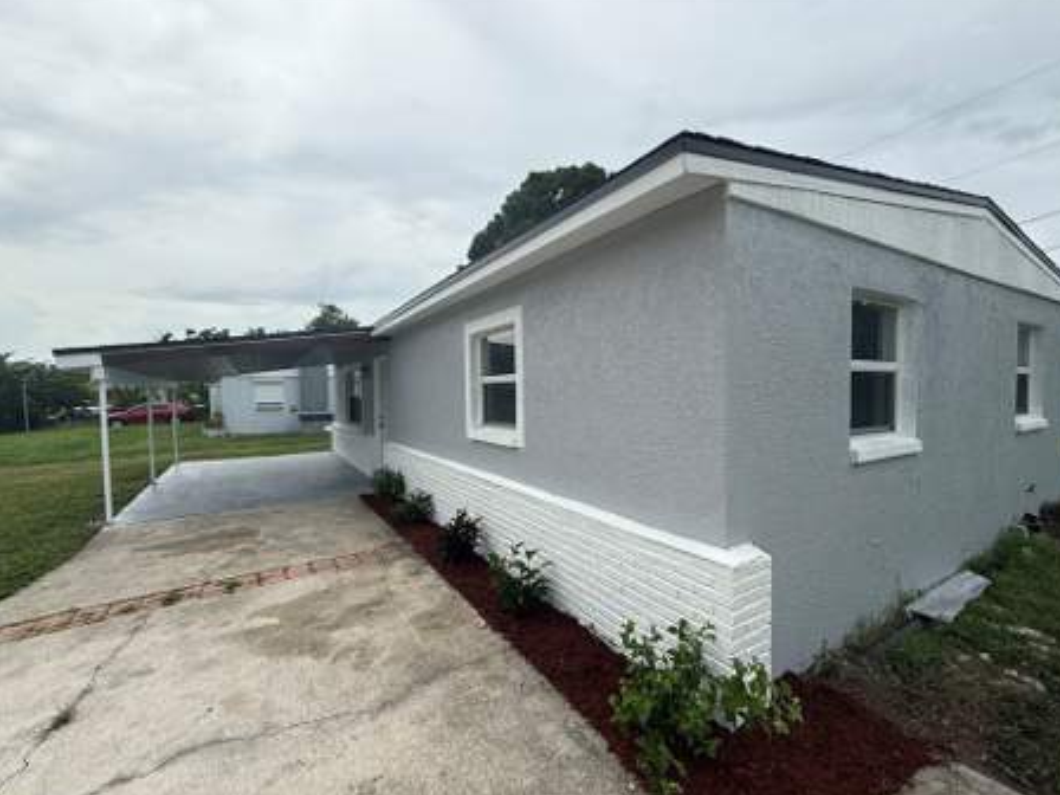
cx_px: 525
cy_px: 409
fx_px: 459
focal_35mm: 15
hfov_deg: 98.2
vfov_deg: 81.7
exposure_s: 1/1572
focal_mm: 2.22
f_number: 2.2
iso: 50
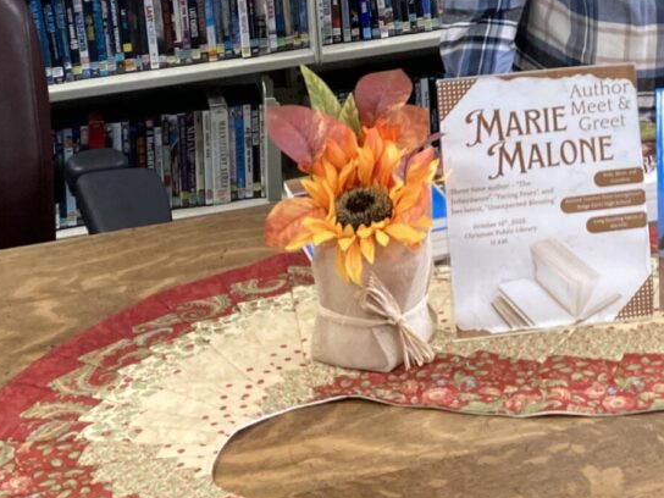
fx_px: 1515
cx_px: 724
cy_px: -85
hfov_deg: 23.3
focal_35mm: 79
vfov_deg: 17.8
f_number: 1.8
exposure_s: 1/60
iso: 80
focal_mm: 3.99
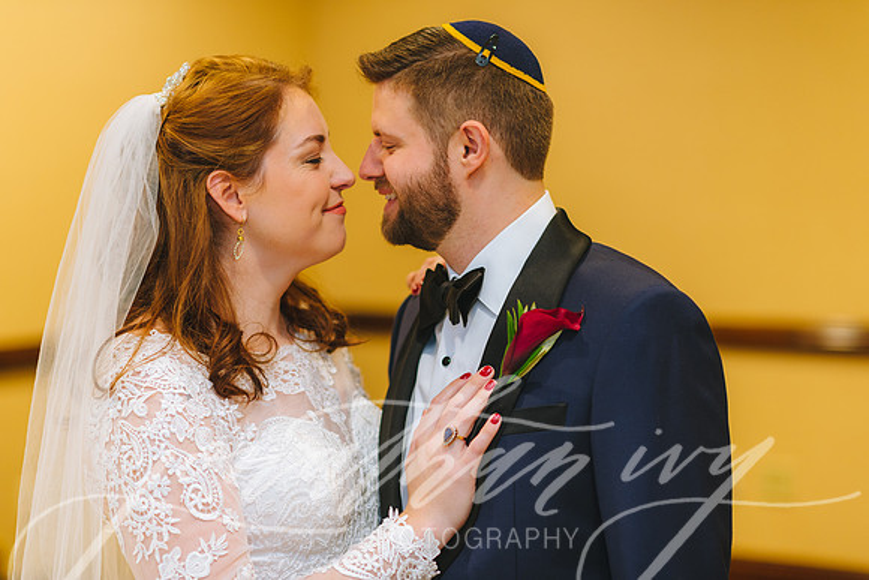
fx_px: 2053
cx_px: 434
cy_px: 290
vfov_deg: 16.1
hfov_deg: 23.9
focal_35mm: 85
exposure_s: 1/160
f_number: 2.2
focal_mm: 85
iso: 400
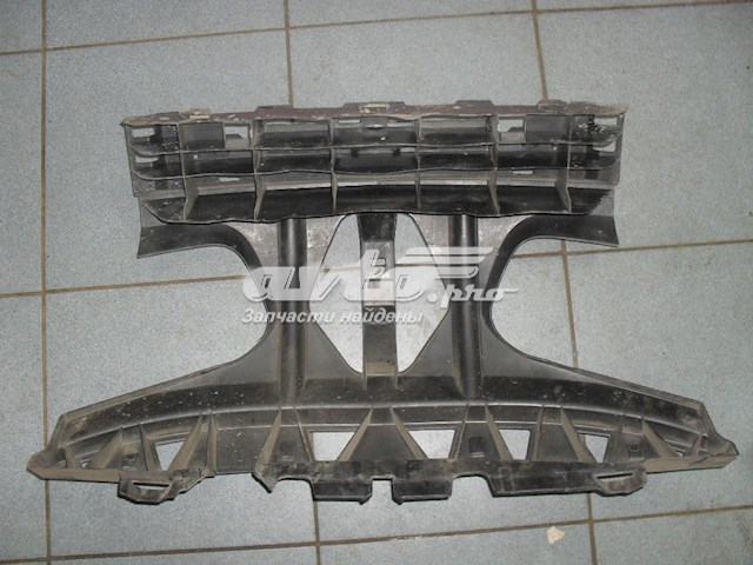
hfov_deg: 52.6
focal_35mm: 35
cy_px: 282
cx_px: 376
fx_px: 761
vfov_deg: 40.7
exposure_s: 1/45
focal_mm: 6.3
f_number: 3.2
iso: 200
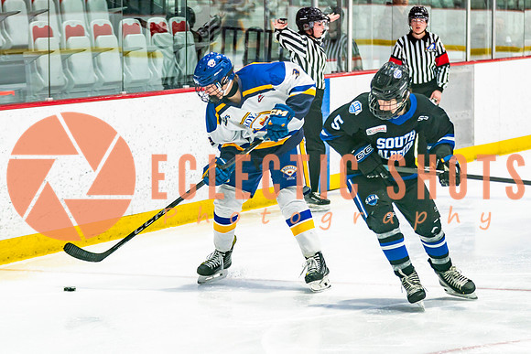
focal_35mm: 168
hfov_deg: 12.2
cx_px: 257
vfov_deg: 8.2
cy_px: 187
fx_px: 2478
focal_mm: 100
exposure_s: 1/640
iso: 500
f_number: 2.8
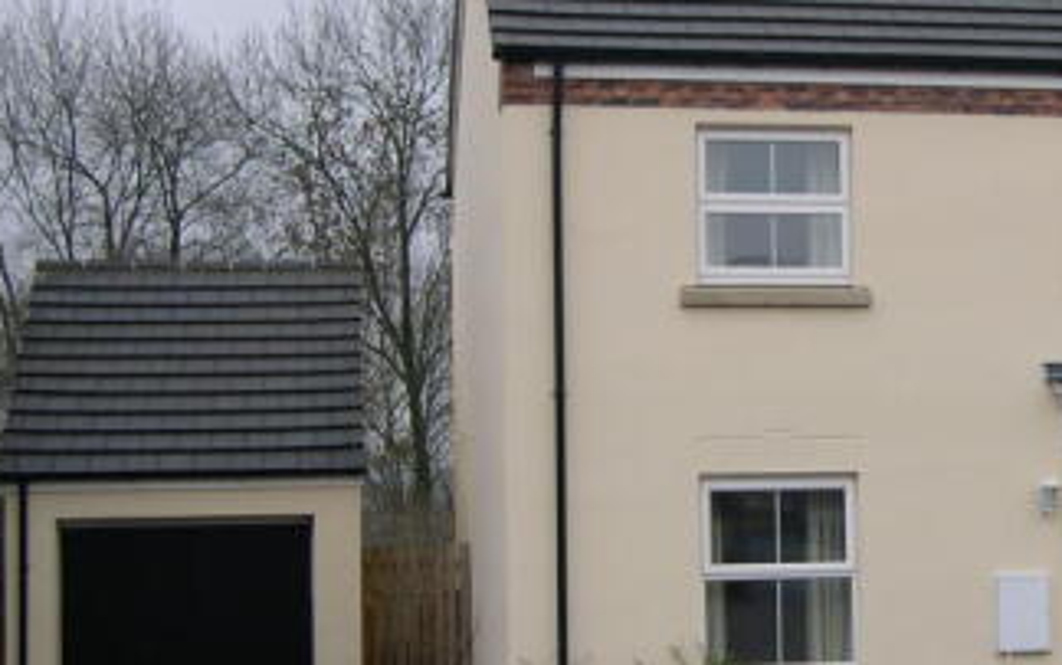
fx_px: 2317
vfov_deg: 16.3
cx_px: 880
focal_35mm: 80
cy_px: 362
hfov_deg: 25.3
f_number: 2.9
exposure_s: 1/137
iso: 100
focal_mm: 9
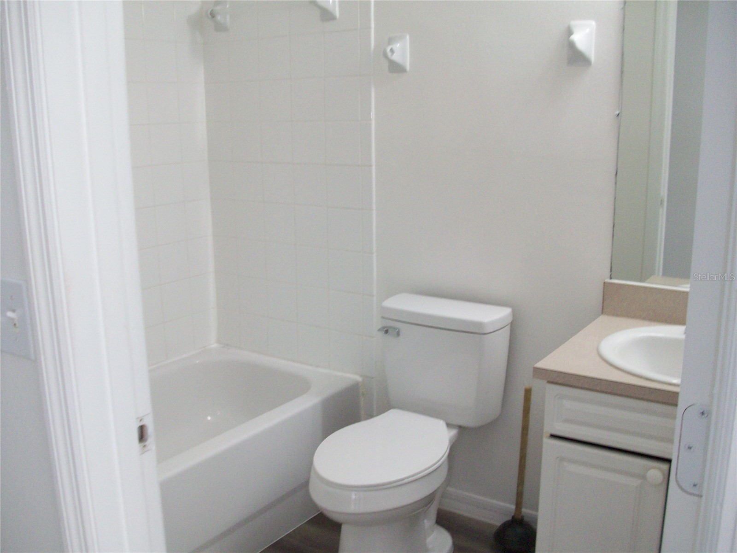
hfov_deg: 54.0
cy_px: 276
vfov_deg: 41.8
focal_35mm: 34
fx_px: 724
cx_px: 368
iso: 160
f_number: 2.8
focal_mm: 5.7
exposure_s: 1/74.3
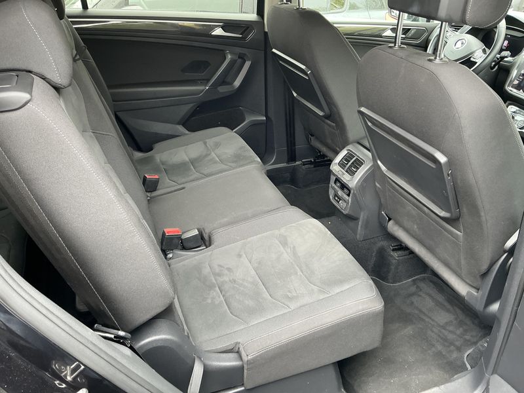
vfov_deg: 49.7
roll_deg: -0.8
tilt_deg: -30.5
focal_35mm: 28
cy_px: 196
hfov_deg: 63.4
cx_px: 262
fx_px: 424
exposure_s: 1/60
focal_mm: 3
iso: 80
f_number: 1.8
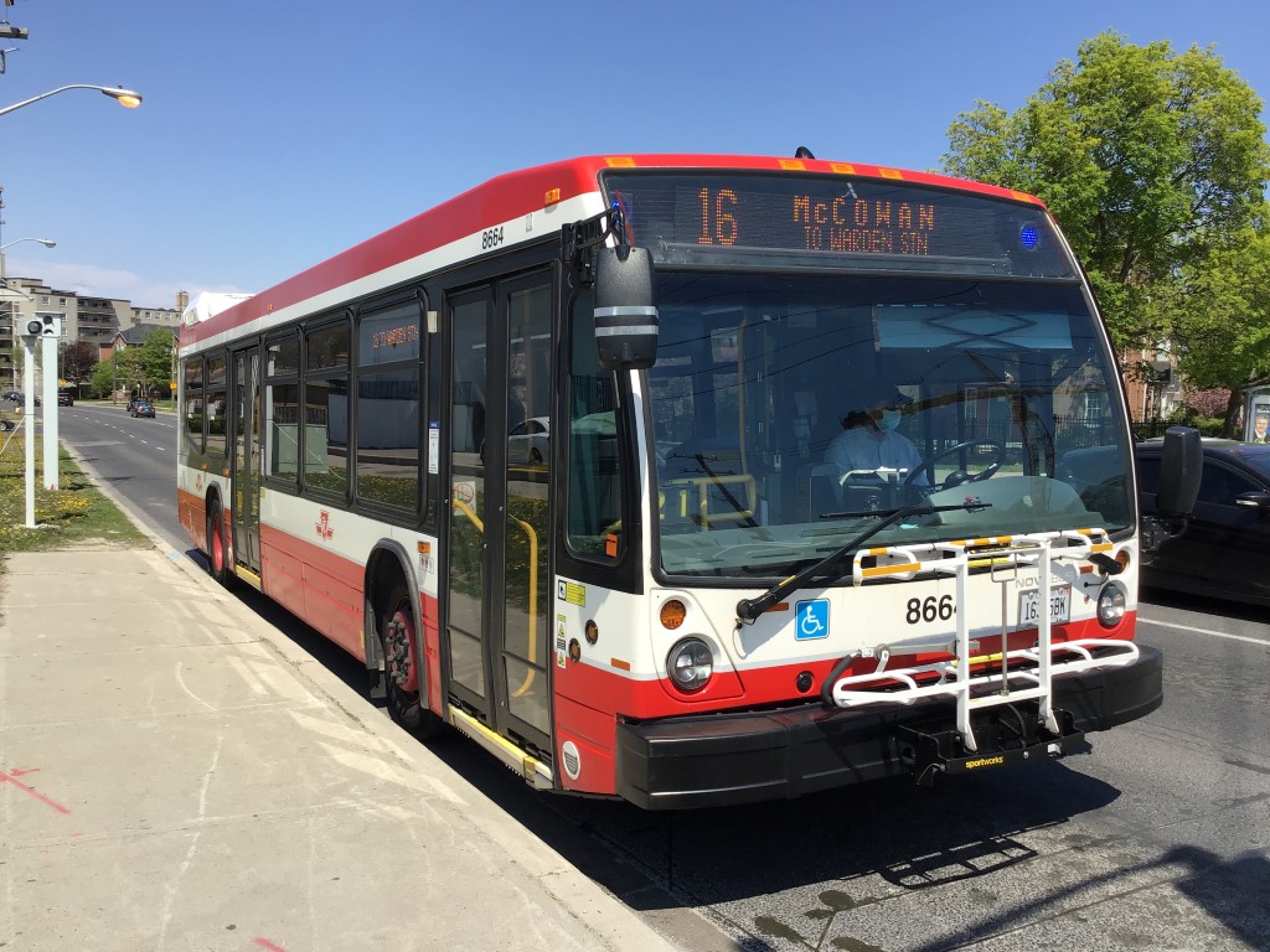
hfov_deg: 58.4
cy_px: 476
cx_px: 635
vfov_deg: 45.4
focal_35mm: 31
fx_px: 1137
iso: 25
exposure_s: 1/1199
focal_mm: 3.3
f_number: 2.4
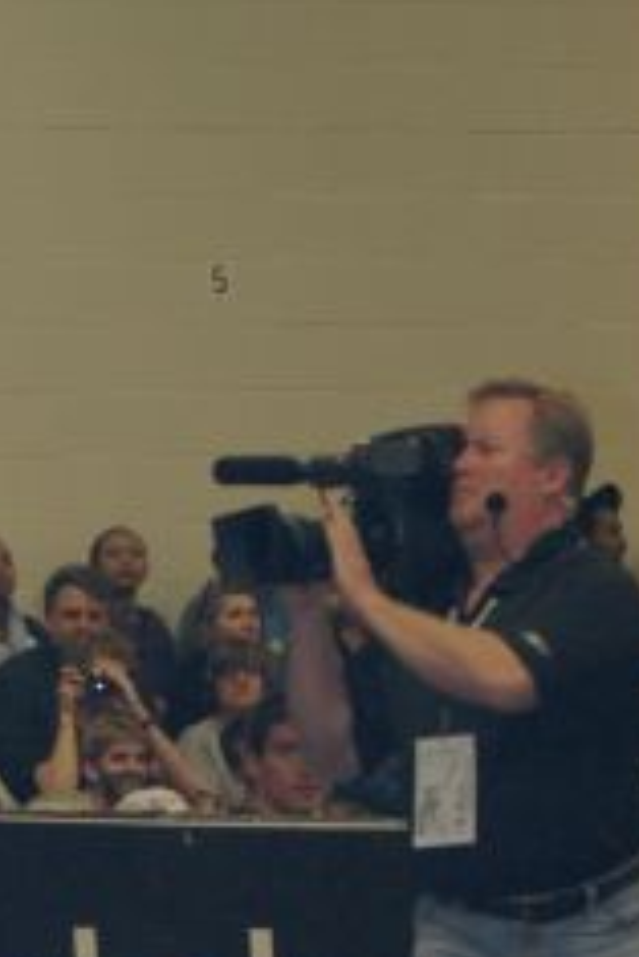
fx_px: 10873
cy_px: 692
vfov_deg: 5.0
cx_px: -431
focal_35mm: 409
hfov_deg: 3.4
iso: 800
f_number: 5.6
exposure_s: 1/100
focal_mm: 80
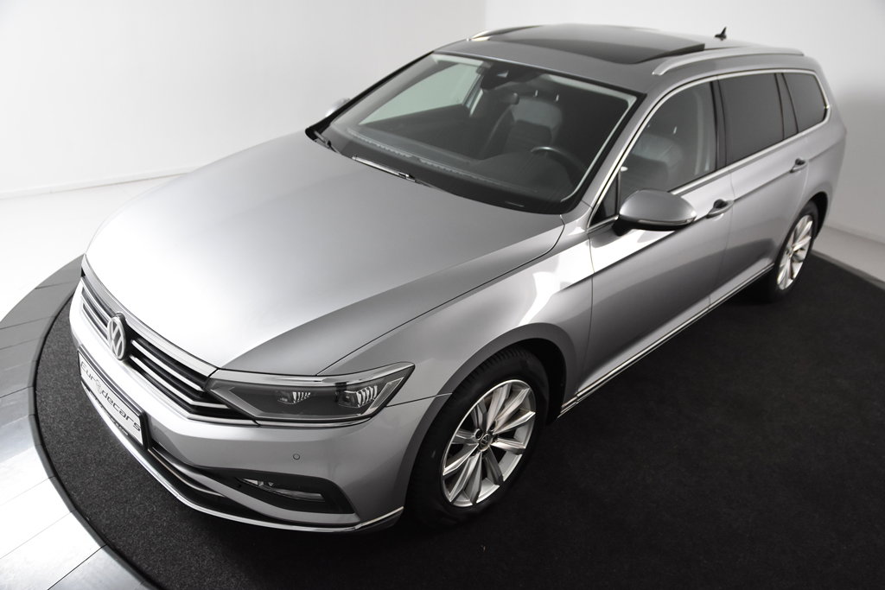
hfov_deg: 61.9
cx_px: 442
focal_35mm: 30
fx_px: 738
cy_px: 295
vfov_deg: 43.6
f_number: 3.5
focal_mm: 20
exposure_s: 1/80
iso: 1600
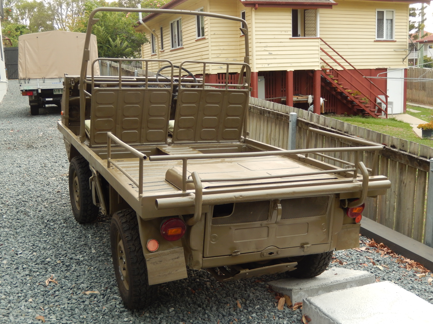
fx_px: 513
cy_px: 162
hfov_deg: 45.8
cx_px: 216
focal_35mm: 41
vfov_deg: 35.1
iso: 125
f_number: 4.2
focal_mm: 7.3
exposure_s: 1/160
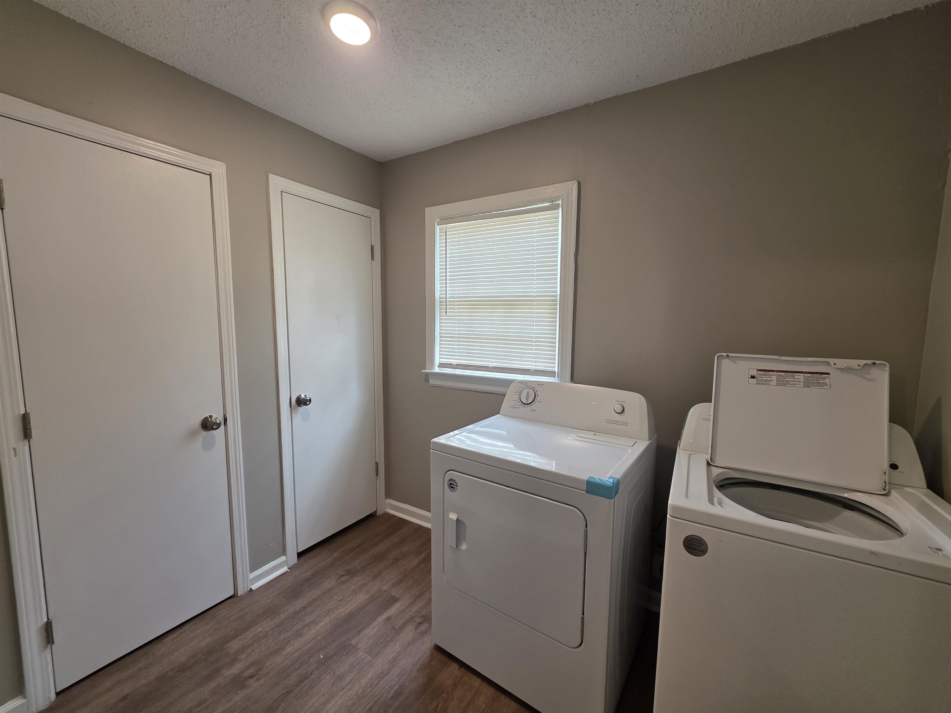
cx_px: 476
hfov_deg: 106.2
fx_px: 357
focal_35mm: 13
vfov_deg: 89.9
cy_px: 356
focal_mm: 2.2
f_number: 1.9
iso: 125
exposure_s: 1/120
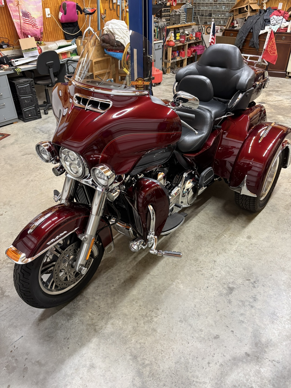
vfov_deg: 67.3
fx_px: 291
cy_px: 194
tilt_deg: -33.4
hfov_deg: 53.1
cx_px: 146
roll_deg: +1.0
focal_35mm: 26
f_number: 1.6
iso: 320
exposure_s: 1/60
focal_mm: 5.96
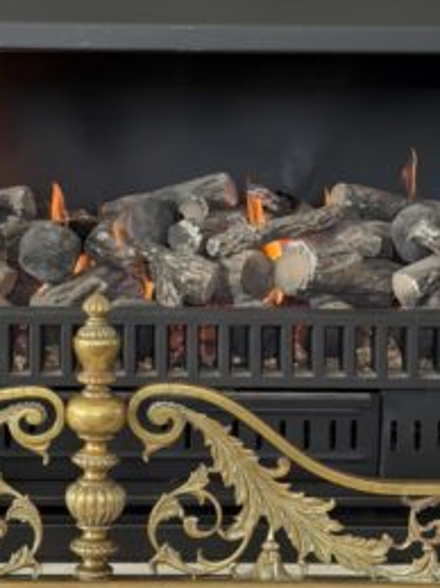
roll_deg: -0.7
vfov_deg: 17.2
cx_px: 129
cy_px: 136
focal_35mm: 114
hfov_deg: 13.0
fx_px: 1934
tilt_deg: -5.2
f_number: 1.78
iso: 100
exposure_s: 1/114
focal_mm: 6.76
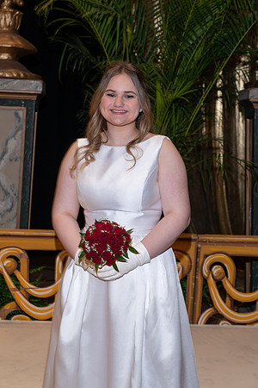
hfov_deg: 21.6
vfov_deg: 31.9
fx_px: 677
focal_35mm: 63
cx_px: 129
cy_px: 194
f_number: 5.6
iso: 400
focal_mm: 63
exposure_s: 1/50
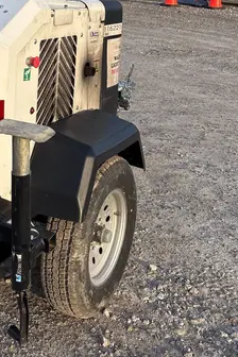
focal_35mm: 59
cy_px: 43
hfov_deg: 22.7
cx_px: 45
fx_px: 585
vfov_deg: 32.4
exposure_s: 1/716
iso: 50
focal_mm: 5.96
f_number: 1.6
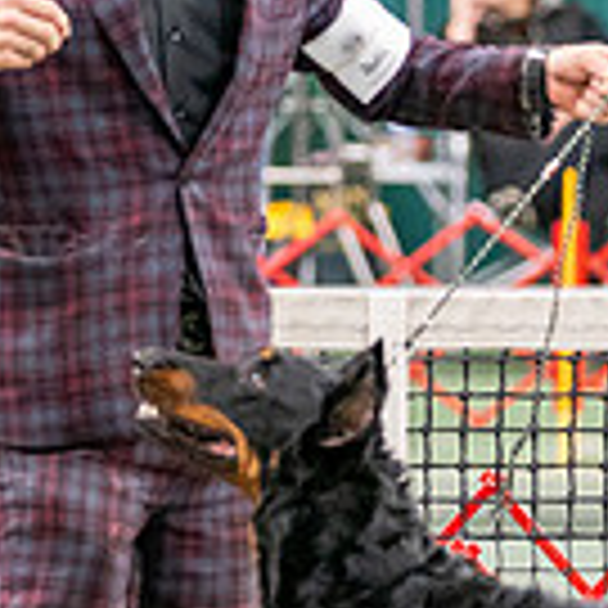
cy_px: 311
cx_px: 327
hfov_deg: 3.2
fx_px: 10890
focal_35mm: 548
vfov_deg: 3.2
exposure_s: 1/250
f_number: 2.8
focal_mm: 129
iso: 4000
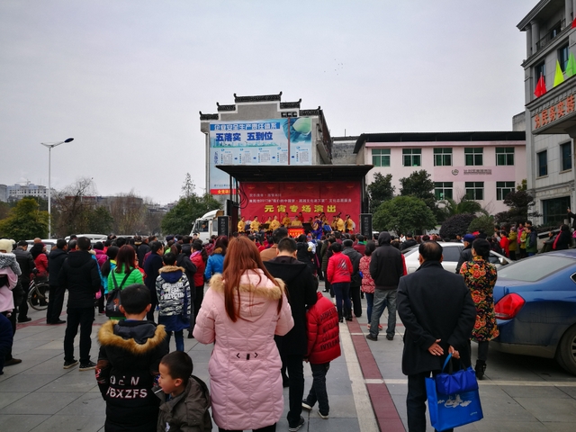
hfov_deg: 65.3
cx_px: 288
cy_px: 216
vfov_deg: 51.4
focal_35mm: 27
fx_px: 449
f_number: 2.2
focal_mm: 4.5
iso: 50
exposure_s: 1/184
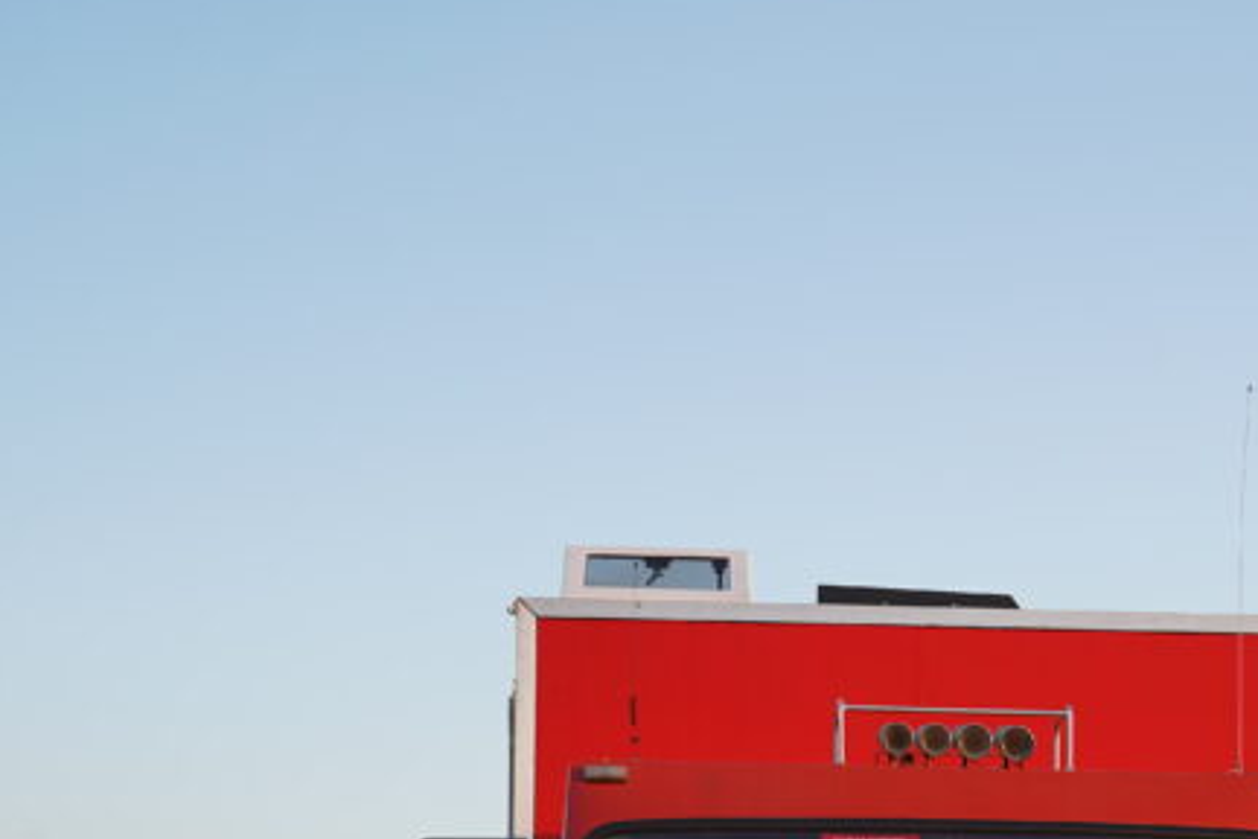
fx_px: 3564
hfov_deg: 19.1
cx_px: 1433
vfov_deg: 13.1
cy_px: 974
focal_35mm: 102
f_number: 4
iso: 160
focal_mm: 43
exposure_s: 1/60
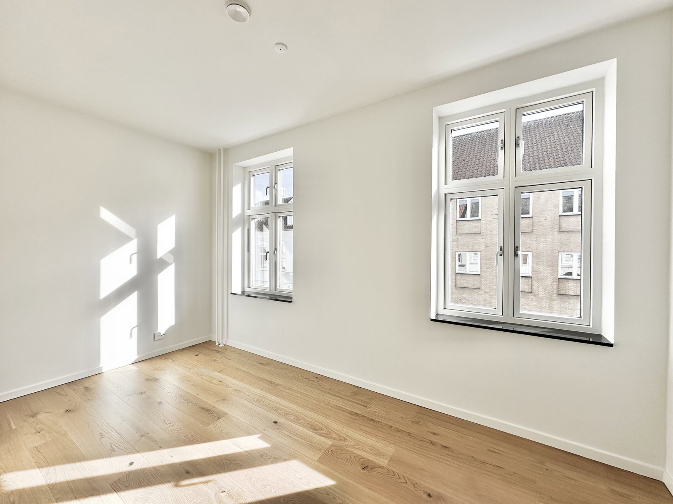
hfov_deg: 102.1
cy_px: 252
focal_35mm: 14
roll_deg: -0.2
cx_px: 336
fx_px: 272
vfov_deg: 85.7
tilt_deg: -0.6
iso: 40
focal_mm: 2.22
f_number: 2.2
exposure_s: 1/469
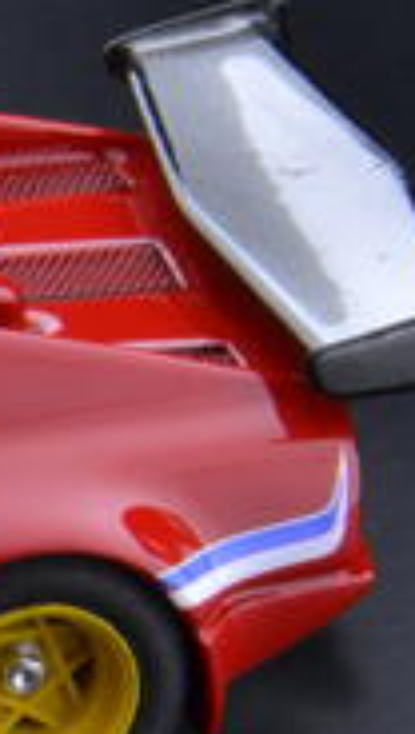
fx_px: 11185
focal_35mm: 574
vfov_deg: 3.8
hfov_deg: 2.1
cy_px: 712
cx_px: -694
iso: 400
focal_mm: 105
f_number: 36
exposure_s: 1/4
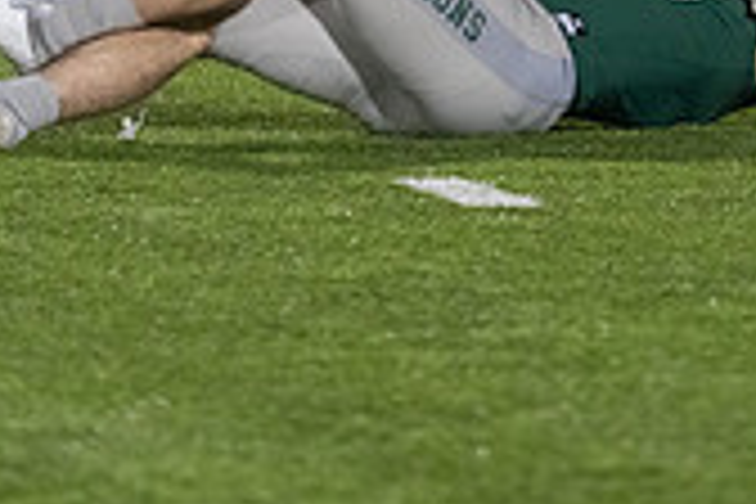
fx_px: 14510
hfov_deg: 3.0
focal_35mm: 691
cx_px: 1044
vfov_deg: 2.0
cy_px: -295
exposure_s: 1/1000
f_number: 2.8
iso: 5000
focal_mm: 200
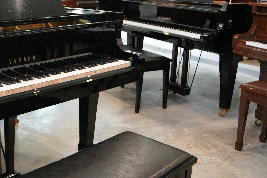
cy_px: 52
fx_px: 348
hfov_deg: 38.7
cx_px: 22
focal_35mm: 47
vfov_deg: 28.4
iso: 2500
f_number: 2.8
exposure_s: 1/160
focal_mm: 17
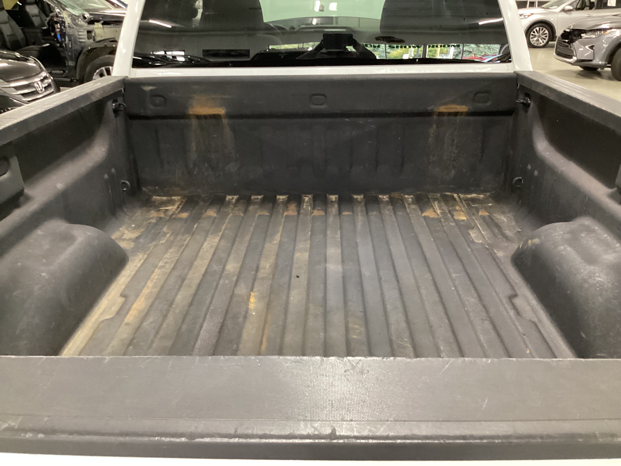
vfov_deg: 45.4
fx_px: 556
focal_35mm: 31
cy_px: 233
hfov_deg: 58.4
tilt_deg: -25.2
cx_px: 310
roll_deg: -1.5
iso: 500
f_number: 2.4
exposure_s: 1/30
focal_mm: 3.3
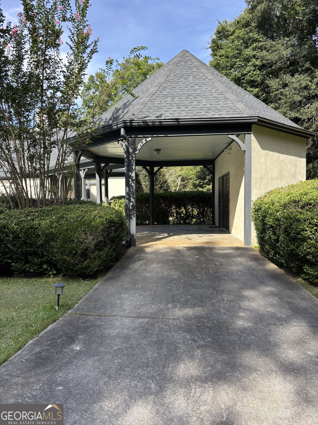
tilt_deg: -2.3
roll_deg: -0.2
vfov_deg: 67.3
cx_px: 159
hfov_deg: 53.1
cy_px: 212
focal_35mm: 26
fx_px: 318
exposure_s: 1/775
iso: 50
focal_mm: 5.96
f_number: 1.6
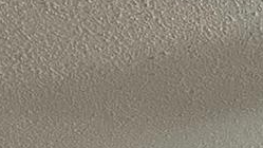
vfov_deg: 5.3
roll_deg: -1.3
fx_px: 1220
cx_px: 223
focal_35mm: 175
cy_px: 767
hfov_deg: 12.2
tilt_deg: -8.8
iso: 200
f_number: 1.6
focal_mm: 4.2
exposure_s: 1/60
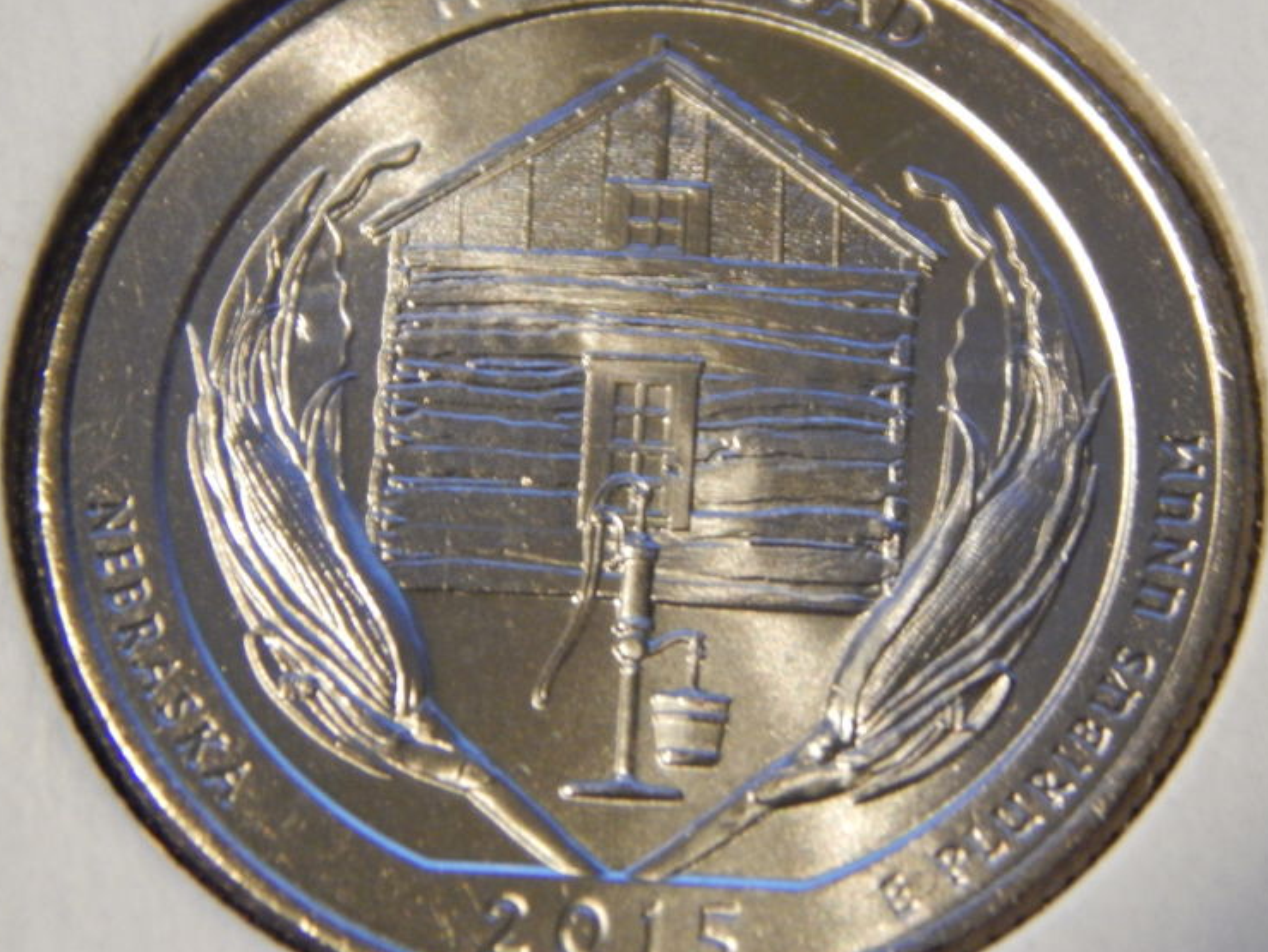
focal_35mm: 229
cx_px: 635
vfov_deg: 6.5
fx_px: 8392
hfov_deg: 8.6
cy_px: 458
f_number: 5.3
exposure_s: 1/15
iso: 560
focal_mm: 32.8
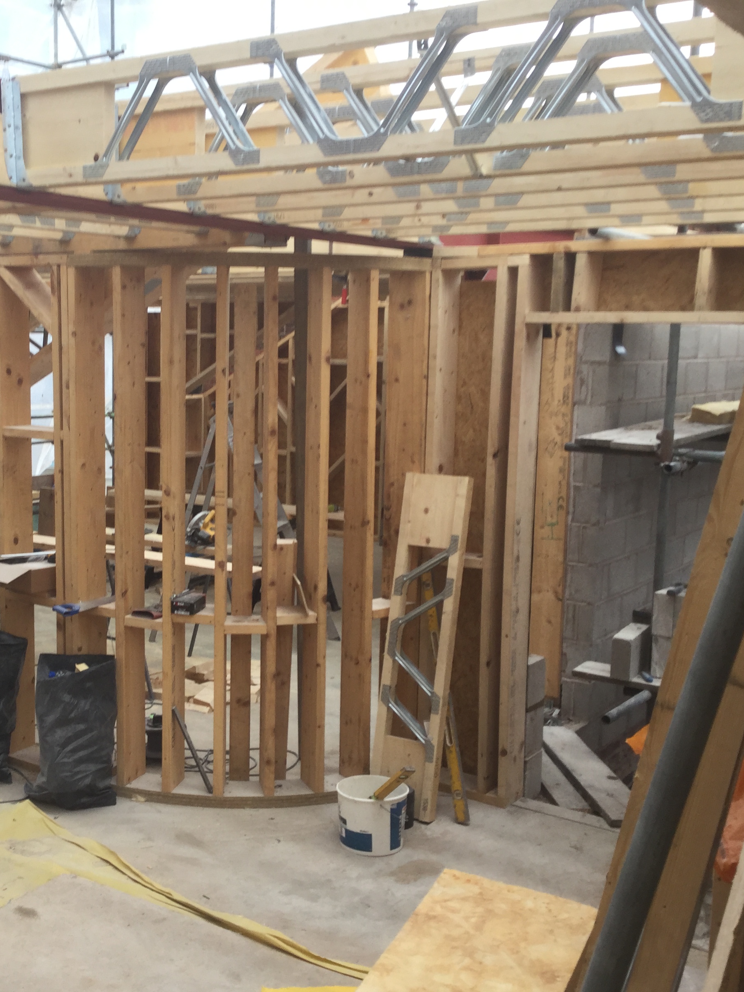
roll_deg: +0.1
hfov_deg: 34.0
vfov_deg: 44.8
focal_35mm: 42
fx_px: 1203
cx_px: 237
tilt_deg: -10.9
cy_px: 504
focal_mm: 3.3
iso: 25
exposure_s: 1/106
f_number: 2.4
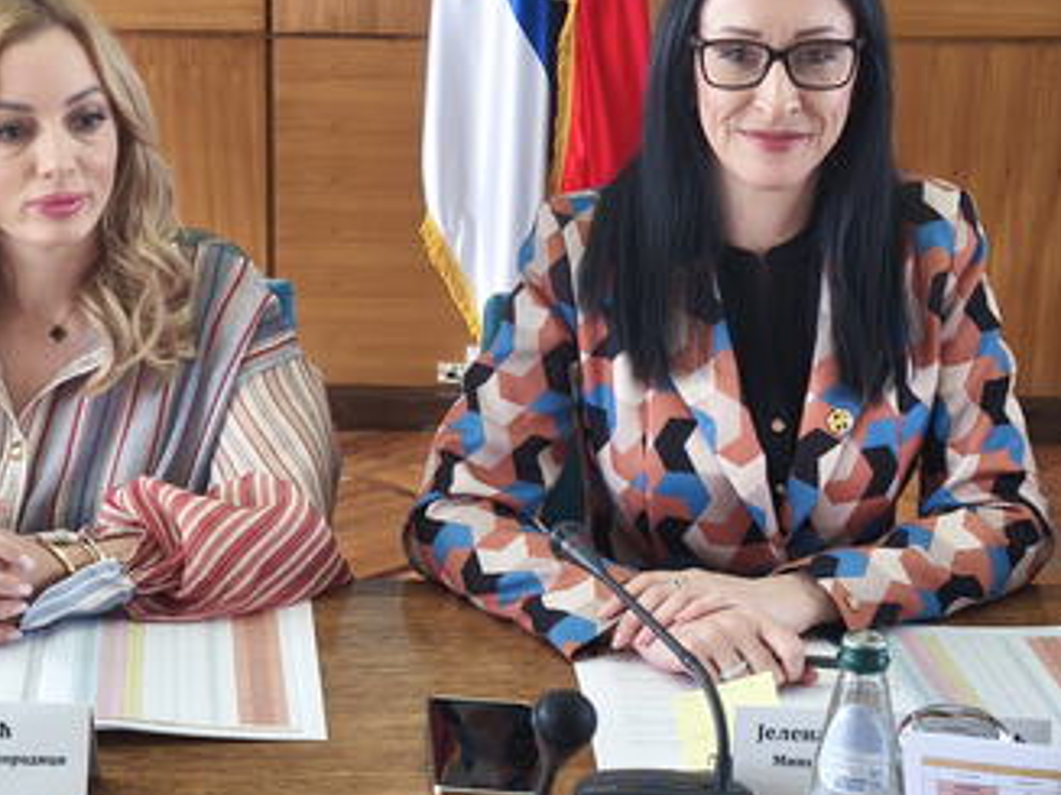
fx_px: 1930
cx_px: 389
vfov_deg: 23.2
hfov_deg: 30.6
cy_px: 271
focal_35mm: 63
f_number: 1.7
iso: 250
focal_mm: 5.35
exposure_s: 1/50
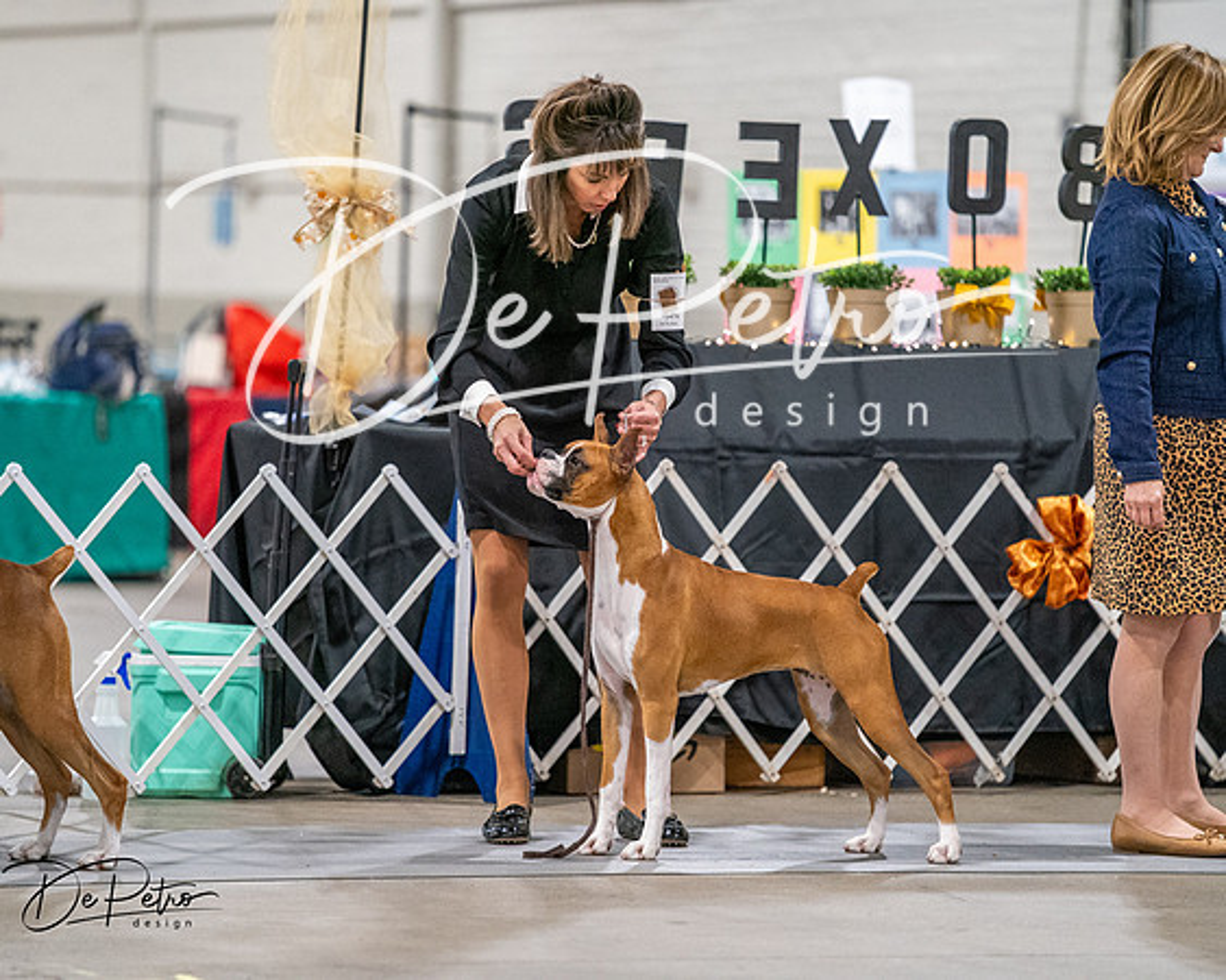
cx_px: 613
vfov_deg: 6.9
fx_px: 8170
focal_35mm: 225
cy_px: 490
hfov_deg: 8.6
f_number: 3.2
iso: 6400
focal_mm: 200
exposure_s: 1/250
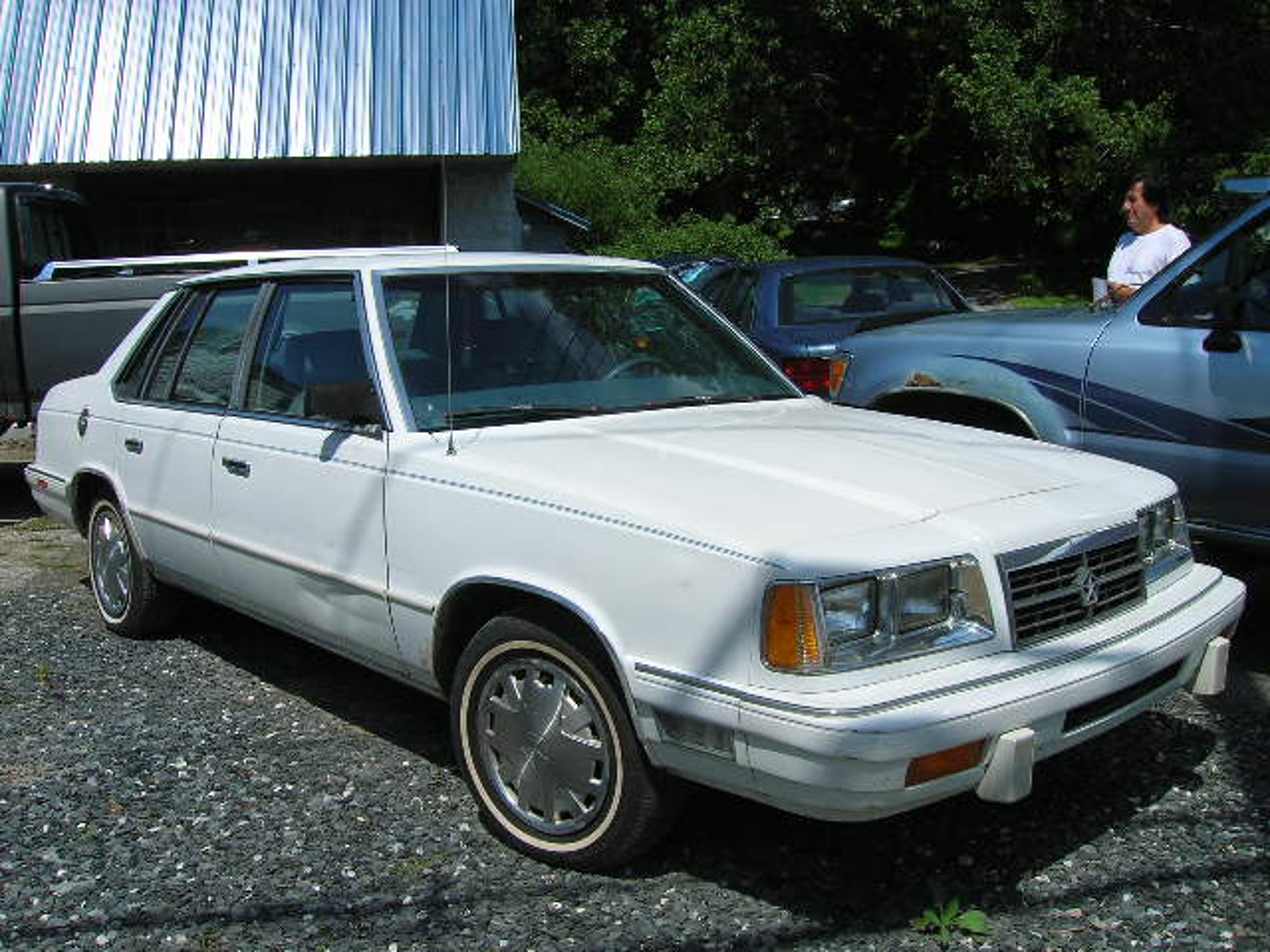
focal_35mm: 34
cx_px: 635
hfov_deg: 54.0
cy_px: 476
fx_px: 1247
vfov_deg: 41.8
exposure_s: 1/893
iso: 50
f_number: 4.9
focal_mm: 5.7
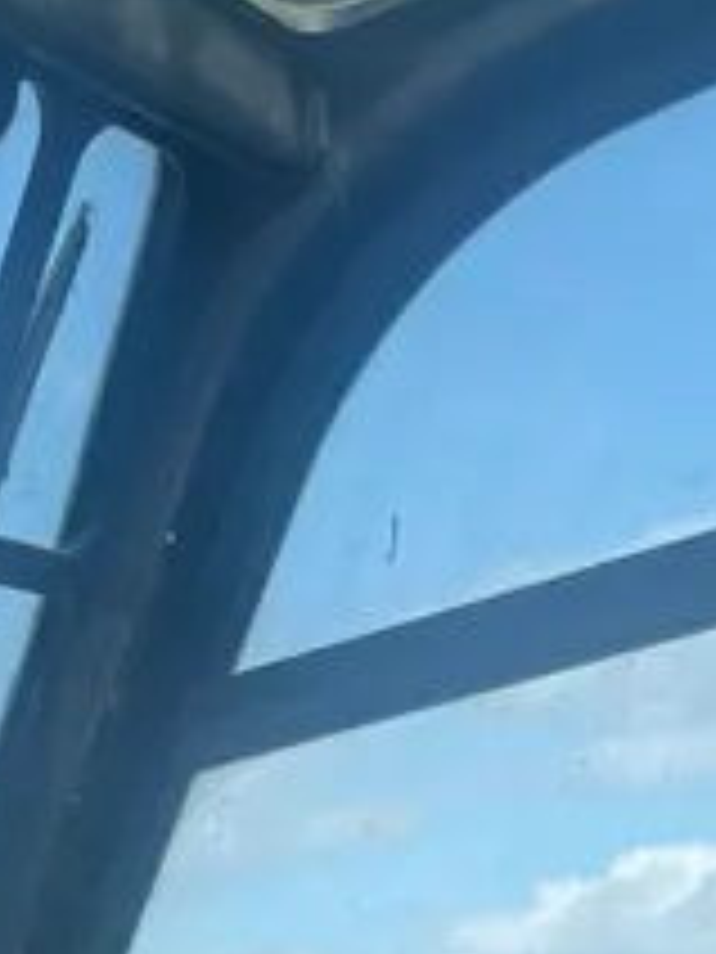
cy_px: 1460
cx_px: -50
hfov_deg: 16.0
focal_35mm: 90
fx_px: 2482
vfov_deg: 19.0
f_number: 1.6
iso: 32
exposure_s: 1/1618
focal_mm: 4.2
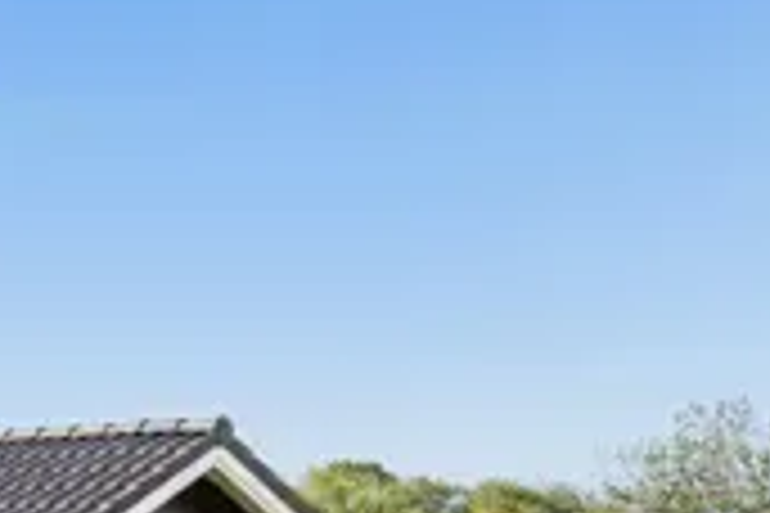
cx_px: 104
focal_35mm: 71
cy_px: 742
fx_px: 1516
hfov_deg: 27.6
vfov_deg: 17.5
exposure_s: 1/250
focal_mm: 13.5
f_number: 7.1
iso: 200
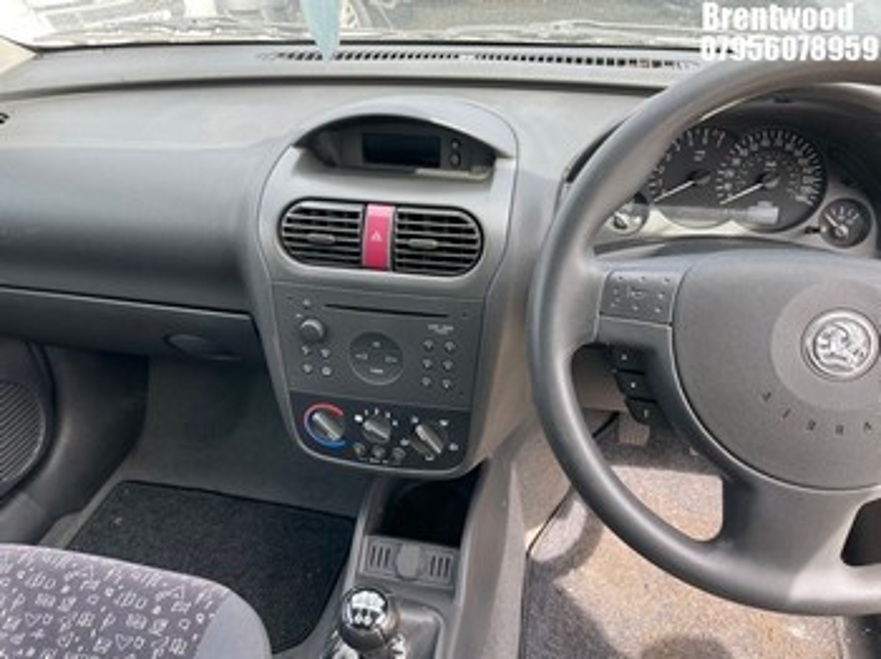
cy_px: 330
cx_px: 440
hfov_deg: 67.3
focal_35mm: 26
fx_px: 661
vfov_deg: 53.0
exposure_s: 1/222
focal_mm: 4.2
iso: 32
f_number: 1.6
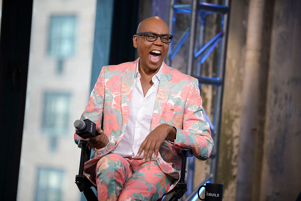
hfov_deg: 12.8
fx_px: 1338
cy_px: 100
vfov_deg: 8.6
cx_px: 150
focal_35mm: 160
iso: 1000
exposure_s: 1/160
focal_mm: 160
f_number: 2.8
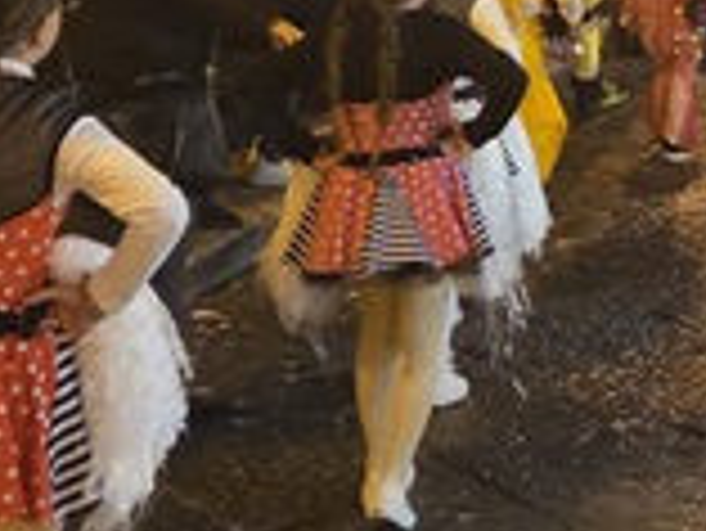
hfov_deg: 15.9
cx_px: 926
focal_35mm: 117
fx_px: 2388
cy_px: -171
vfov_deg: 12.3
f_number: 1.8
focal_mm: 5.4
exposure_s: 1/100
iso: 1600
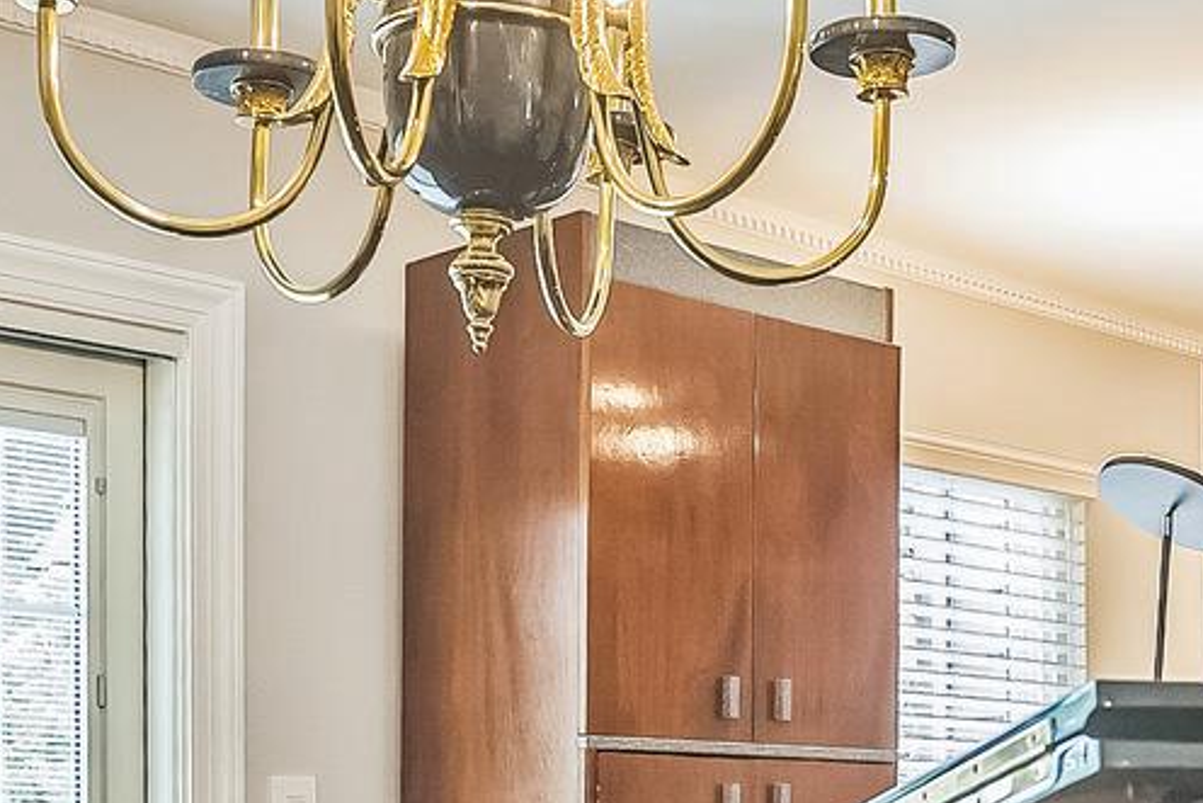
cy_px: 877
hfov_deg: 30.3
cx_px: 791
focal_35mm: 66
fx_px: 2206
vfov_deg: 19.8
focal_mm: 16
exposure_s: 1/60
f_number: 4
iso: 640
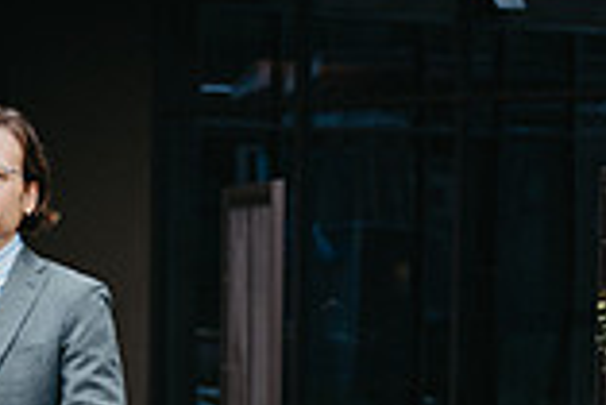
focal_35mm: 196
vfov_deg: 7.0
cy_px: 503
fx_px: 3302
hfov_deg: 10.3
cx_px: -143
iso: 100
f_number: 2.8
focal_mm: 53
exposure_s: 1/400
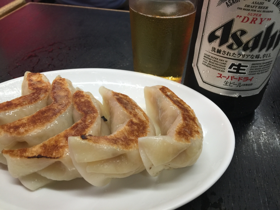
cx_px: 140
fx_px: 235
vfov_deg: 48.2
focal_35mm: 29
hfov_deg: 61.7
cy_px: 105
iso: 32
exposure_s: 1/30
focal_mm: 4.15
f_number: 2.2
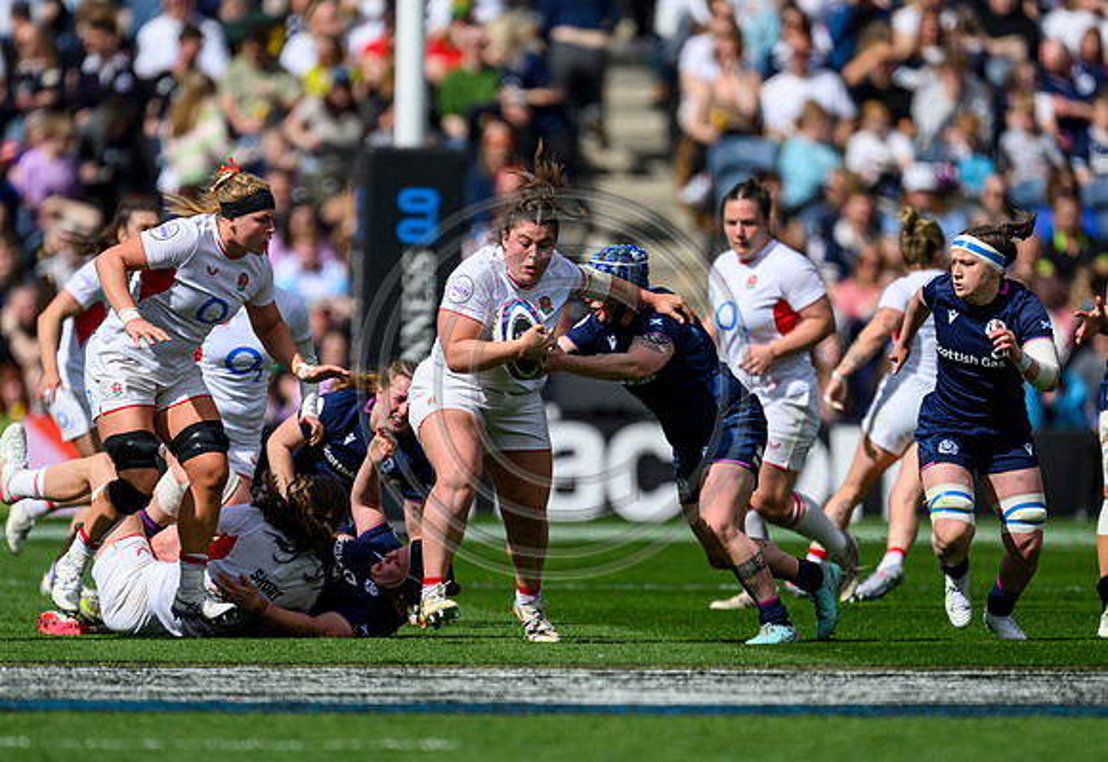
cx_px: 577
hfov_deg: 2.6
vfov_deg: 1.8
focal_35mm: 771
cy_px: 444
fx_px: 23960
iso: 500
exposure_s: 1/8000
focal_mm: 560
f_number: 4
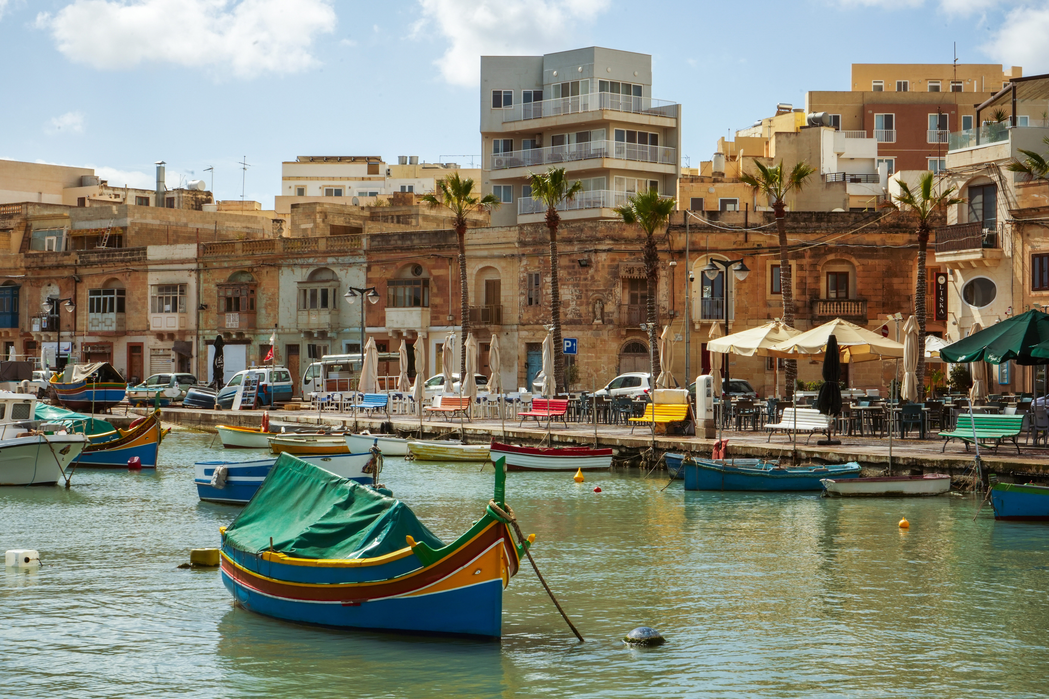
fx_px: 1952
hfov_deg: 30.1
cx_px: 524
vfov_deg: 20.3
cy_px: 350
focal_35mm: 67
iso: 320
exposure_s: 1/125
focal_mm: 67
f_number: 25
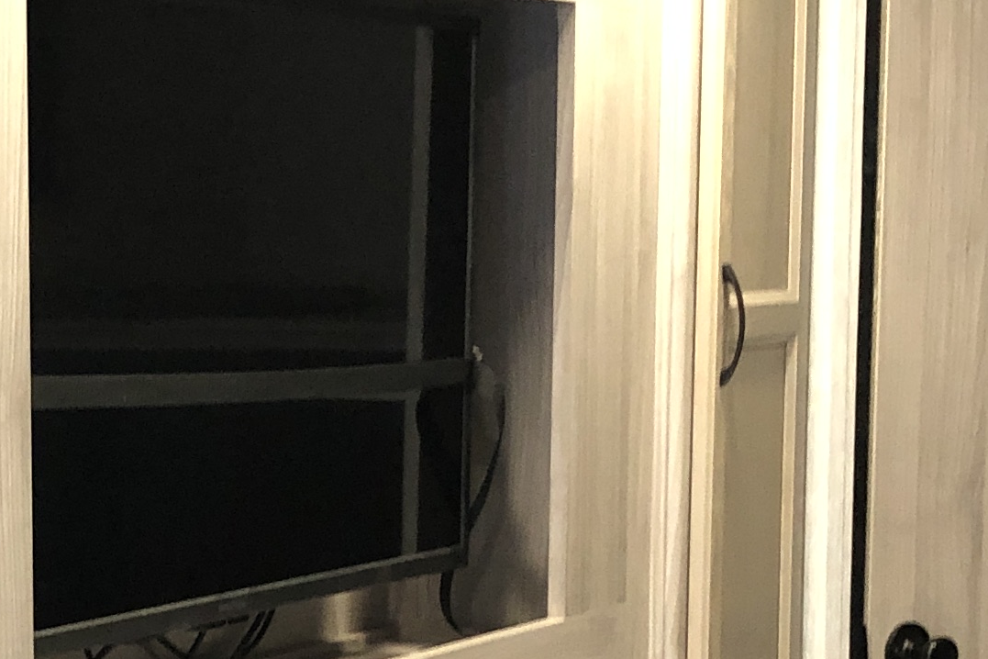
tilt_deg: -8.8
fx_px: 2991
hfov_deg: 18.3
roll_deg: +1.3
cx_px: 30
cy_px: 653
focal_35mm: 109
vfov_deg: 12.4
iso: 100
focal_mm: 3.99
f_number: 1.8
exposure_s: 1/15
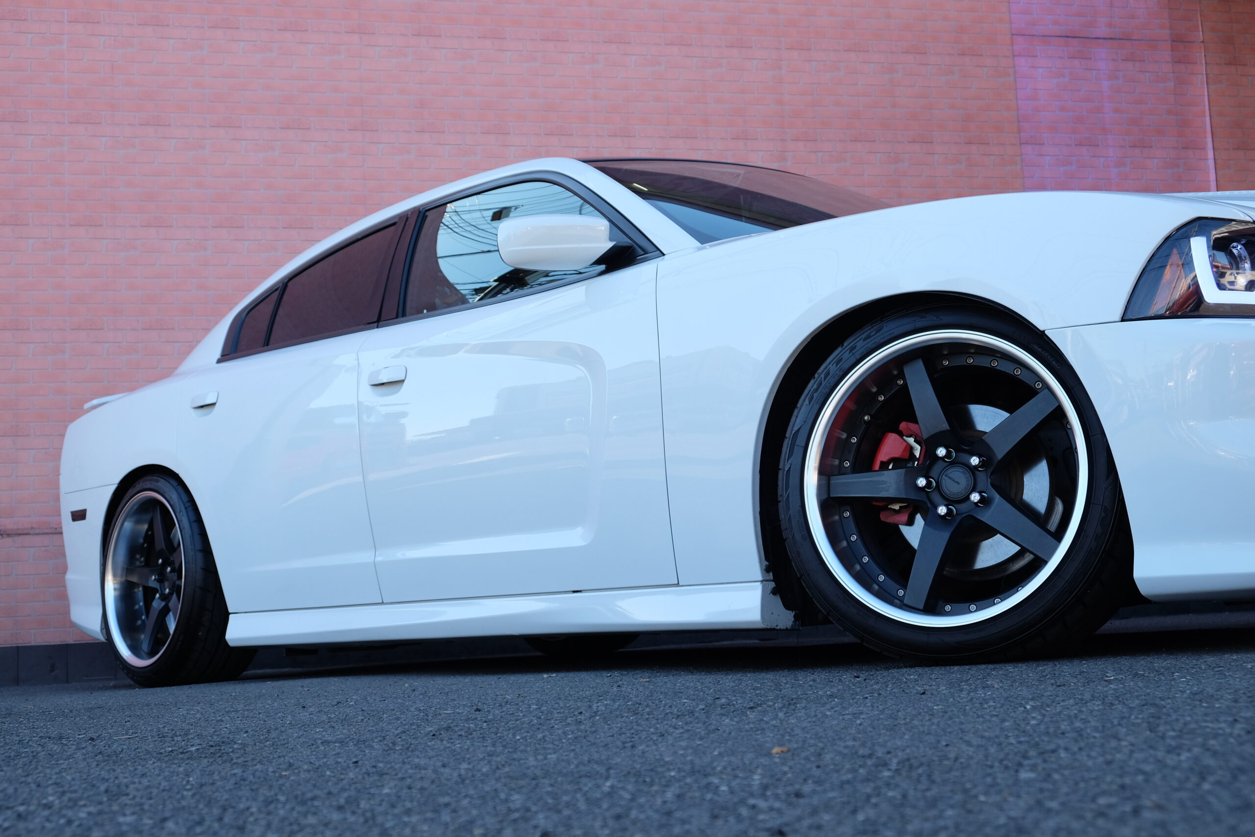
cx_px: 628
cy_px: 418
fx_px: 1638
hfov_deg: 41.9
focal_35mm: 47
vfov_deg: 28.7
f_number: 5.6
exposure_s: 1/240
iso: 400
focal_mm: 31.5
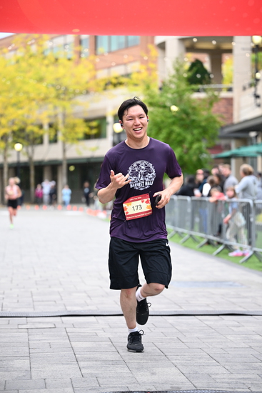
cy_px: 196
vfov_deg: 21.0
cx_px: 131
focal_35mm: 97
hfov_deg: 14.1
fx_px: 1058
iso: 1250
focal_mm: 97
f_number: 2.8
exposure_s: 1/1600
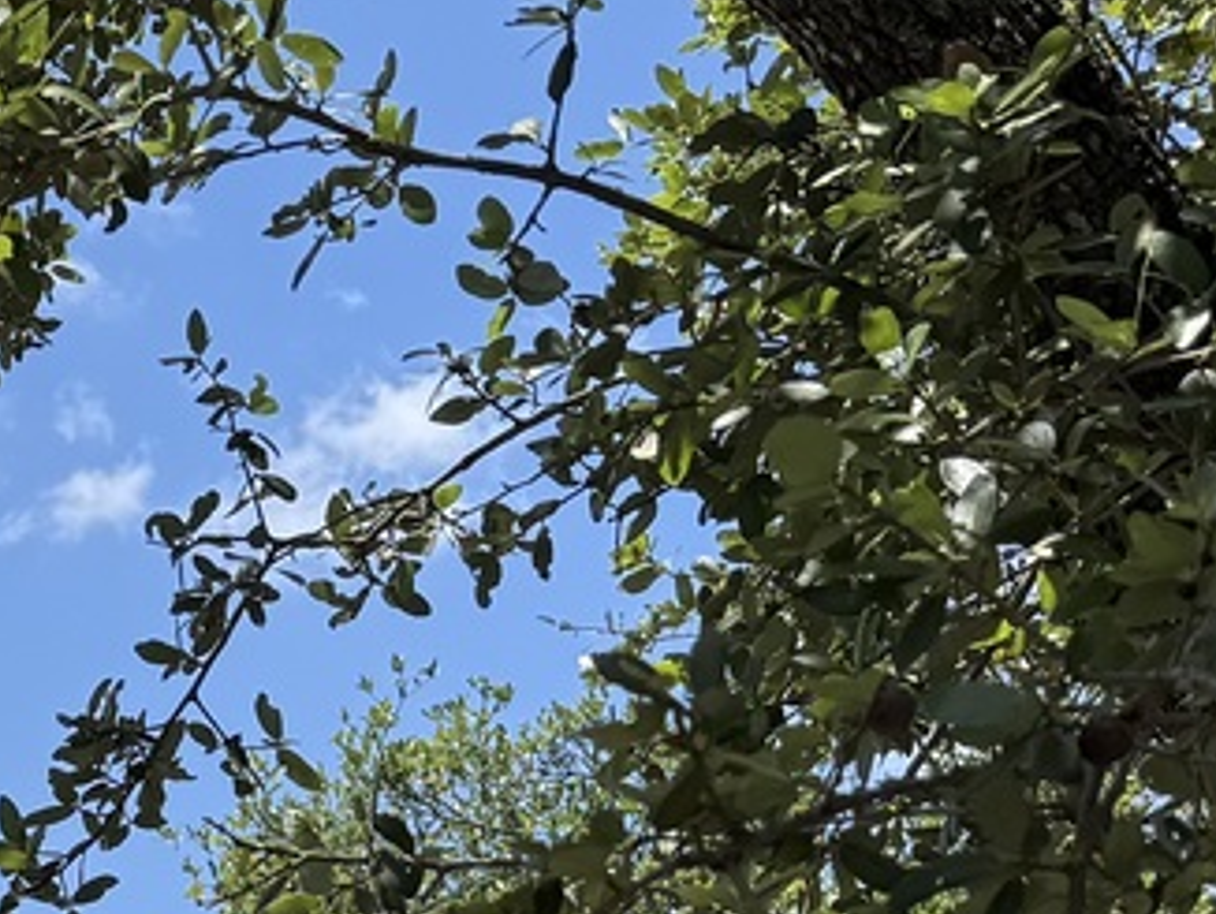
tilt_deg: +9.2
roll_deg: -2.0
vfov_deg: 13.2
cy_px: 1395
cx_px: -817
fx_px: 3726
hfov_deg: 16.2
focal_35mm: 106
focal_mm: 6.76
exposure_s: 1/3953
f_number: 1.78
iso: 80
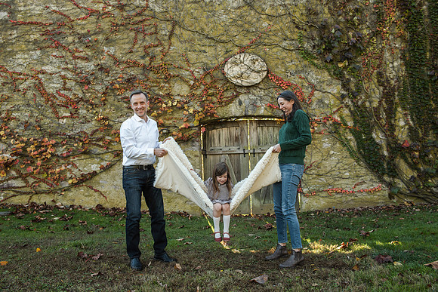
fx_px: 353
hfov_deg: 63.6
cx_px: 219
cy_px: 146
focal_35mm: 29
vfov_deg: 45.0
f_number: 5.6
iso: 640
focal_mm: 29
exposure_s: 1/200
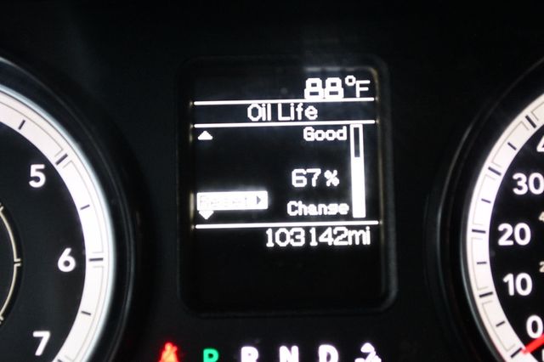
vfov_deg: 16.6
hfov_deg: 24.8
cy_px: 181
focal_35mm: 82
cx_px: 272
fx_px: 1238
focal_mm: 55
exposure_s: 1/60
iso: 3600
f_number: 5.6
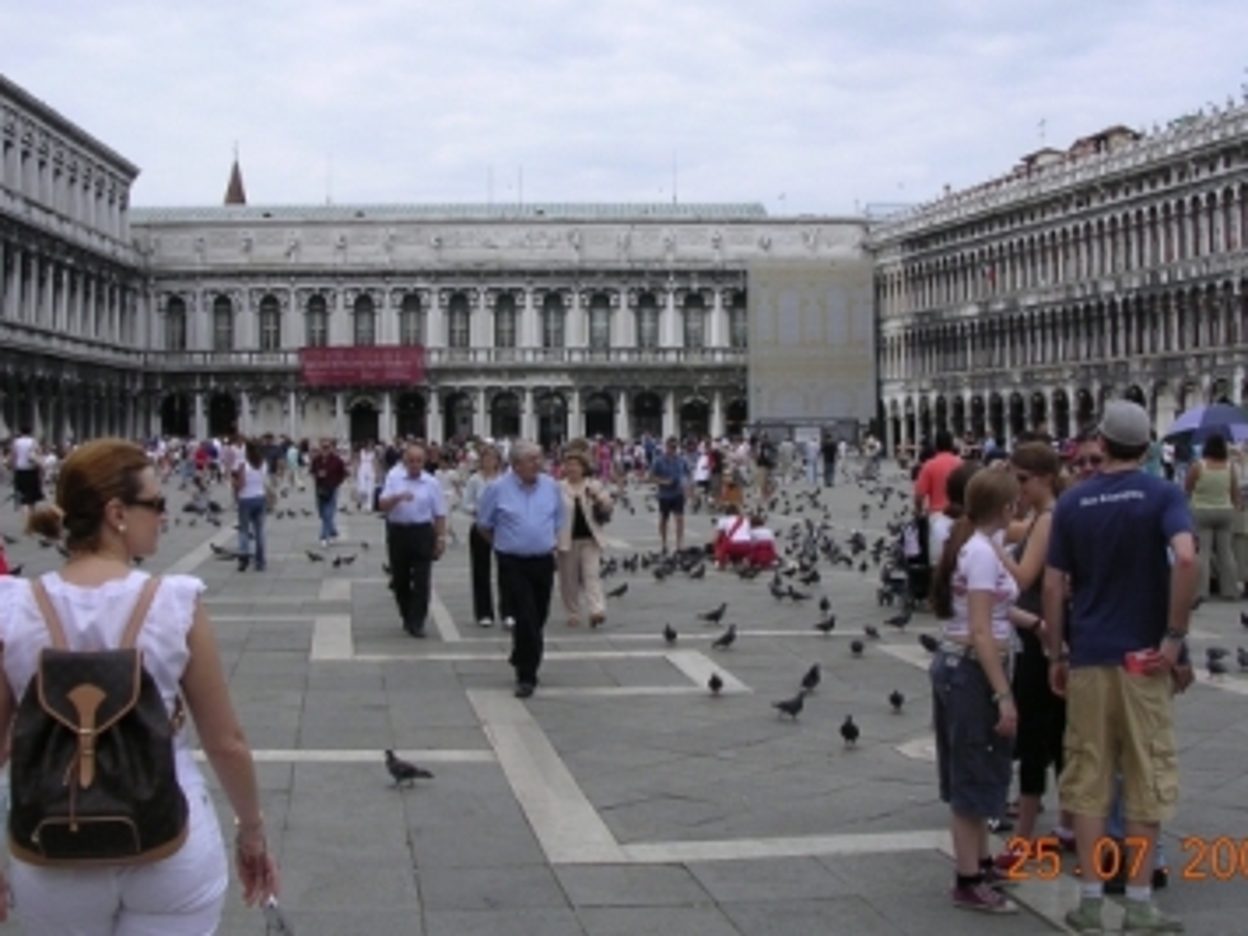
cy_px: 391
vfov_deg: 30.2
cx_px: 585
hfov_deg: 39.6
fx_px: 1731
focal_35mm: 48
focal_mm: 5.8
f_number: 5.6
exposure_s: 1/283
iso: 100
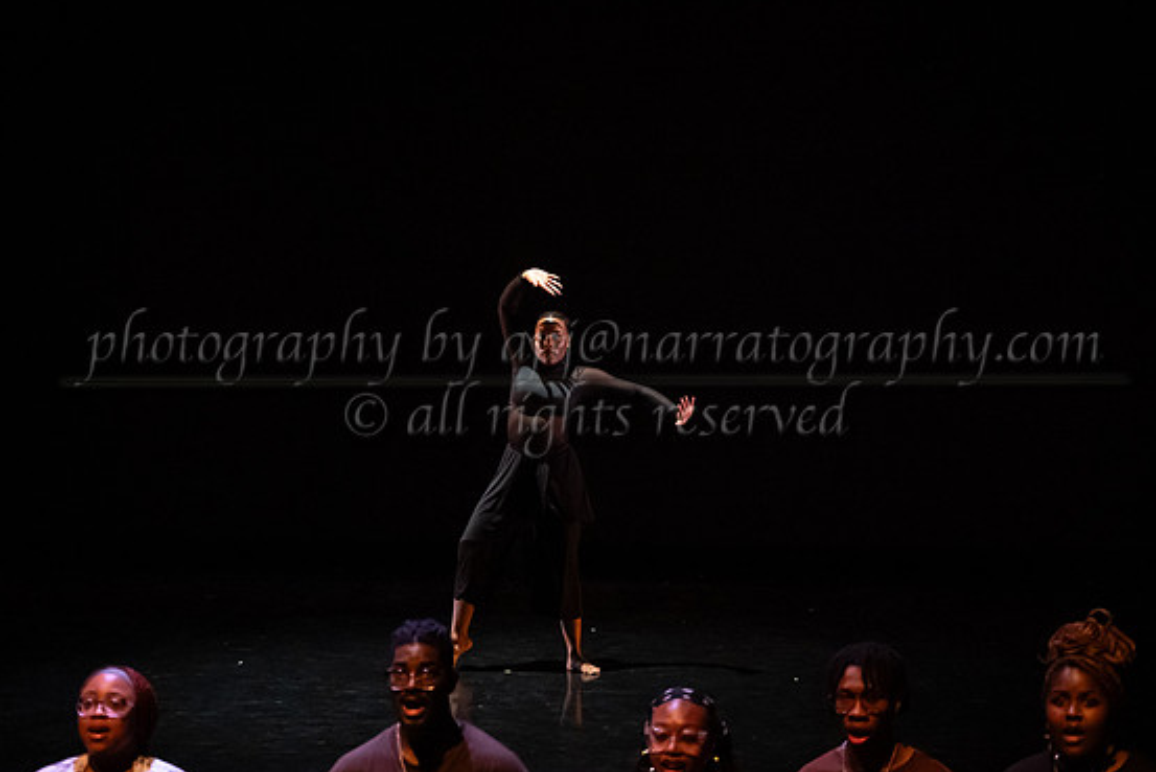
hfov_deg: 22.1
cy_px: 309
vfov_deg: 14.9
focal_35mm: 92
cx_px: 545
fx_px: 2955
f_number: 3.5
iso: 4000
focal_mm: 75
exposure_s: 1/160
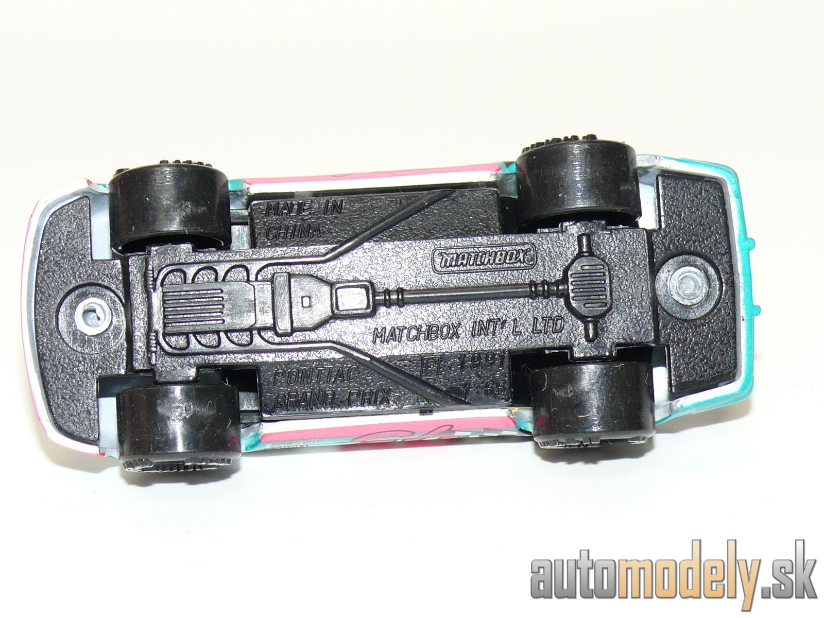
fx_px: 2499
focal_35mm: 105
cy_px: 309
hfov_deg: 18.7
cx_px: 412
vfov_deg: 14.1
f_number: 4
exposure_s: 1/30
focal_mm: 13.7
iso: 100
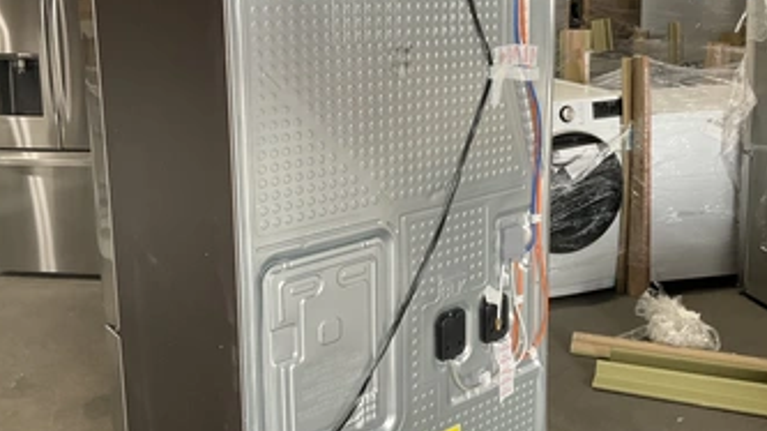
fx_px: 773
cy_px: 129
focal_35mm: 38
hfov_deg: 52.7
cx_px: 352
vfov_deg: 30.8
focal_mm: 3
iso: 64
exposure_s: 1/122
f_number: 1.8
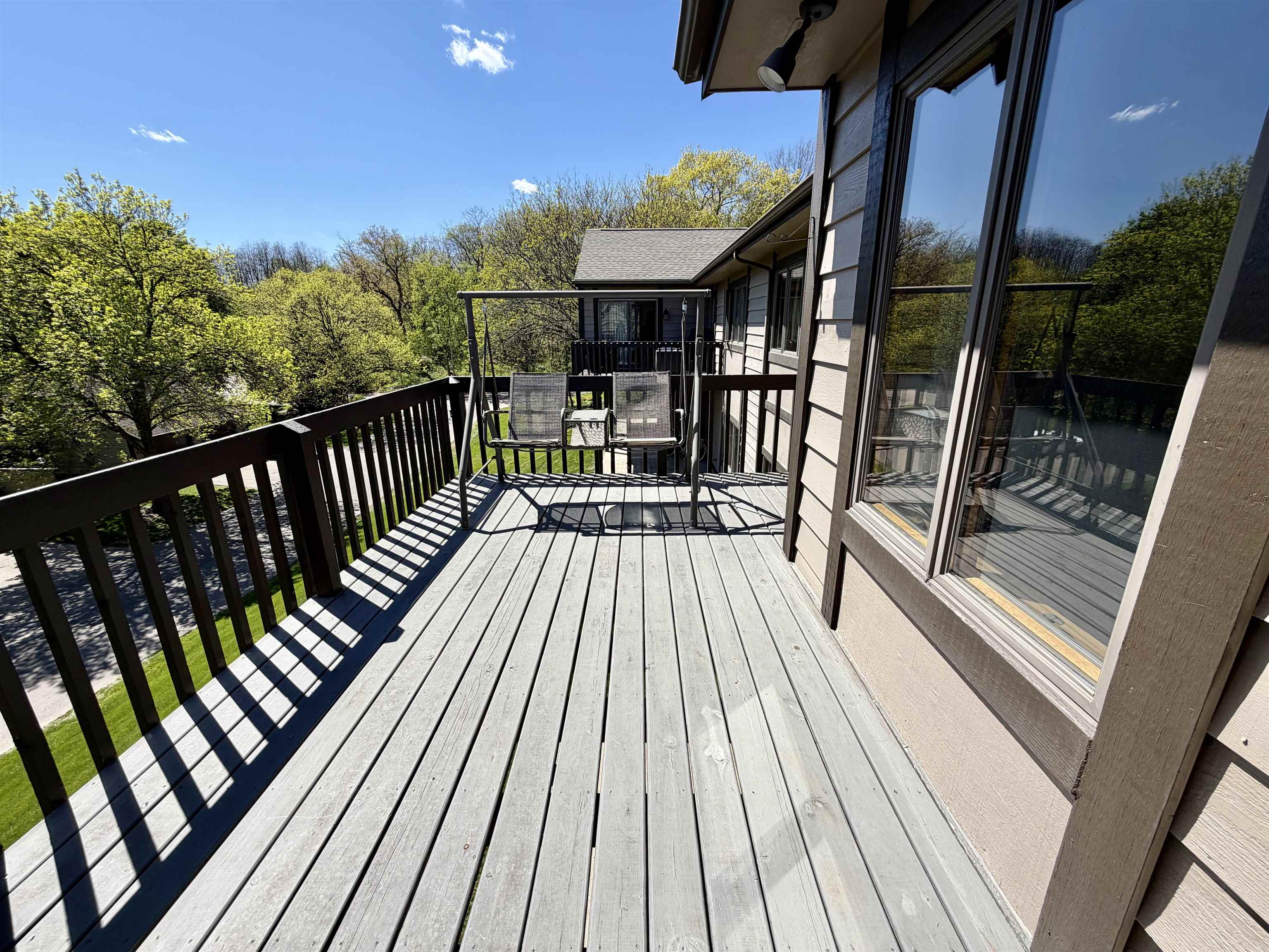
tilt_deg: -17.0
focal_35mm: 14
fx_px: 513
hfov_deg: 102.1
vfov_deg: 85.7
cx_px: 634
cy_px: 476
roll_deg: +0.5
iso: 25
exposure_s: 1/770
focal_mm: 2.22
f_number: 2.2
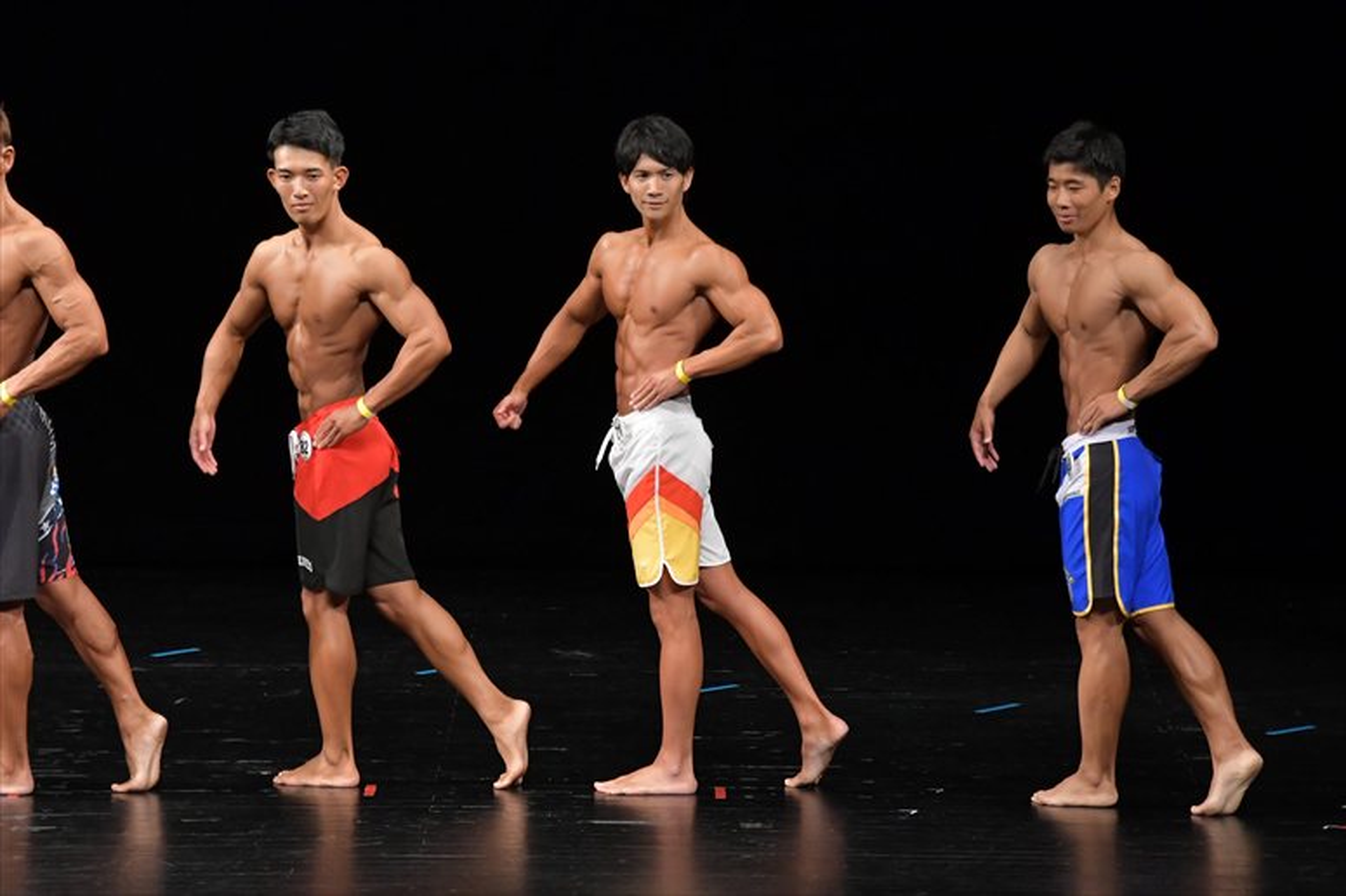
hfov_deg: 8.6
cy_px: 448
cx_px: 673
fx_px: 8969
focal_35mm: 240
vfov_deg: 5.7
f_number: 5.6
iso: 3200
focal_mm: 160
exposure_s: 1/400
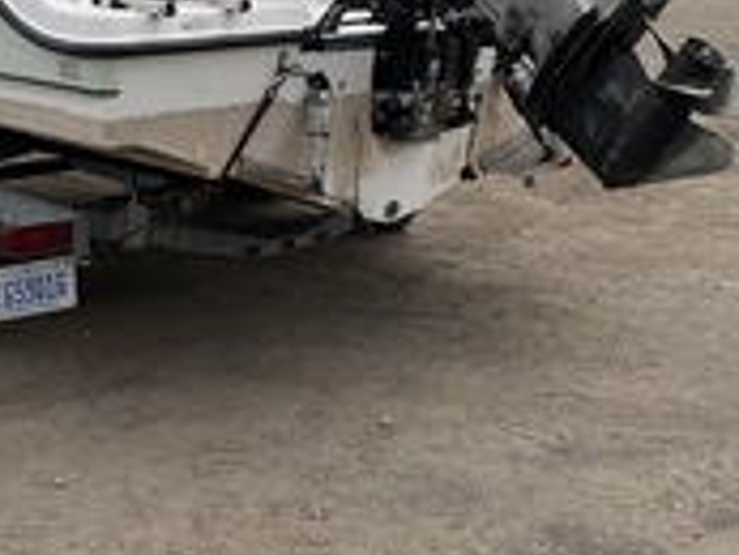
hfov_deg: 28.7
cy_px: -47
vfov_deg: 20.9
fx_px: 1431
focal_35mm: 67
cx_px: 226
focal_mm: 3
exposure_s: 1/2667
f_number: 1.8
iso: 25
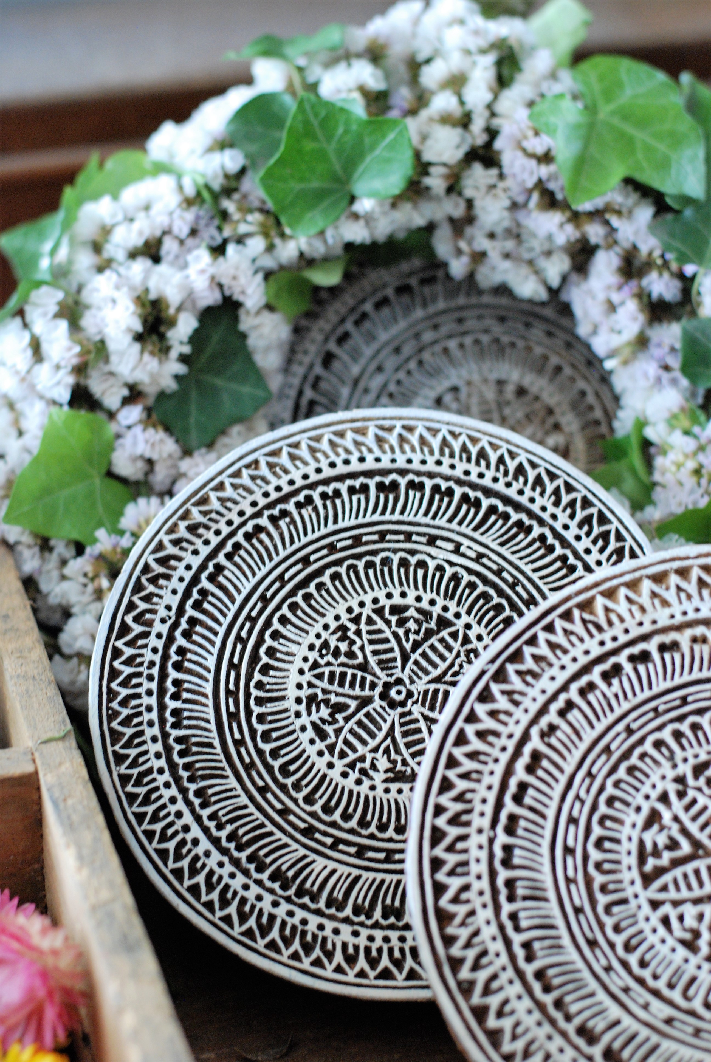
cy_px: 531
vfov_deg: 27.0
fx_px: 2215
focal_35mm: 75
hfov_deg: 18.2
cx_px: 356
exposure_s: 1/40
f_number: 3.2
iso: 800
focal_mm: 50
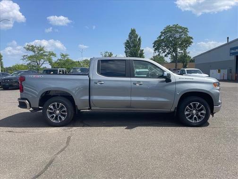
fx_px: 179
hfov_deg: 67.3
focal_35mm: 26
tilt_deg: -3.5
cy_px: 90
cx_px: 119
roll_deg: -0.2
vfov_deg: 53.1
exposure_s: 1/3040
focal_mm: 4.2
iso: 32
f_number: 1.6
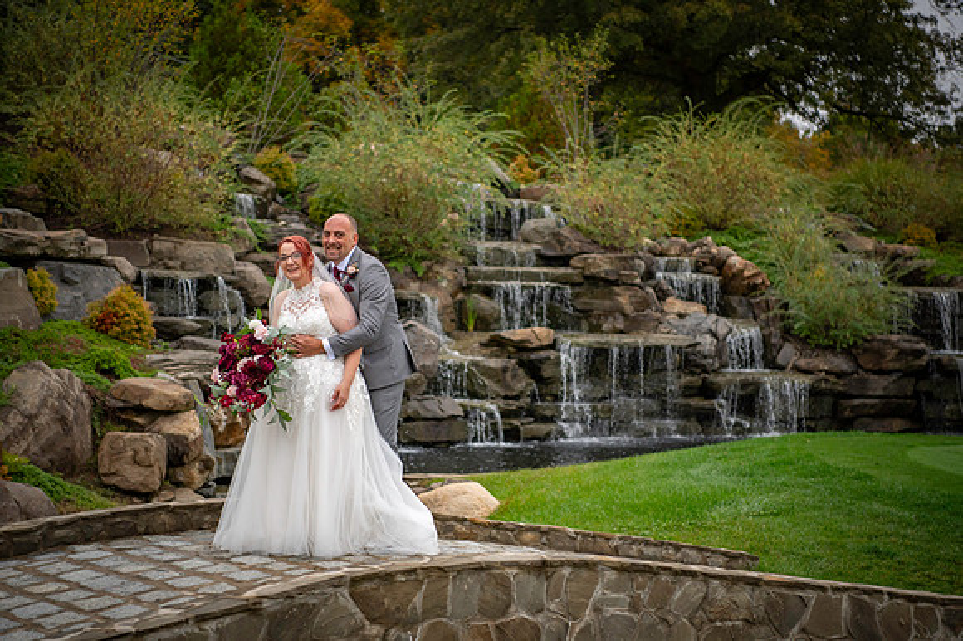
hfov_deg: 28.9
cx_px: 482
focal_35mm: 70
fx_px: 1871
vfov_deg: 19.4
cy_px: 320
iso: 800
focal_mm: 70
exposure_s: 1/2000
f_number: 2.8
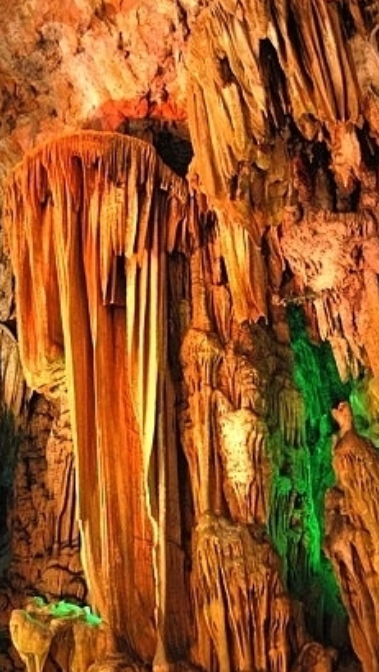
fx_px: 678
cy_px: 336
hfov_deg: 31.2
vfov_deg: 52.8
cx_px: 168
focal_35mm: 38
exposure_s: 1/50
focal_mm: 24
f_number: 3.5
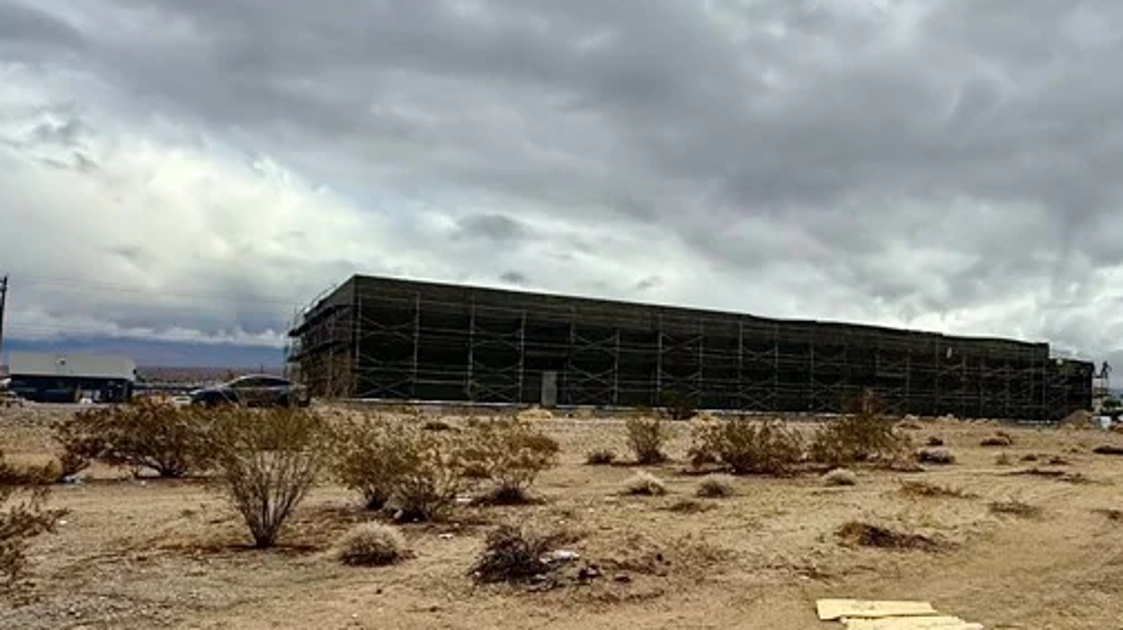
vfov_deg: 37.6
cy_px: 383
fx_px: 923
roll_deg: -1.4
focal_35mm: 31
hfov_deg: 60.9
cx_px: 762
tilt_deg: +2.2
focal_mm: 2.22
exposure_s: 1/1534
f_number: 2.2
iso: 50
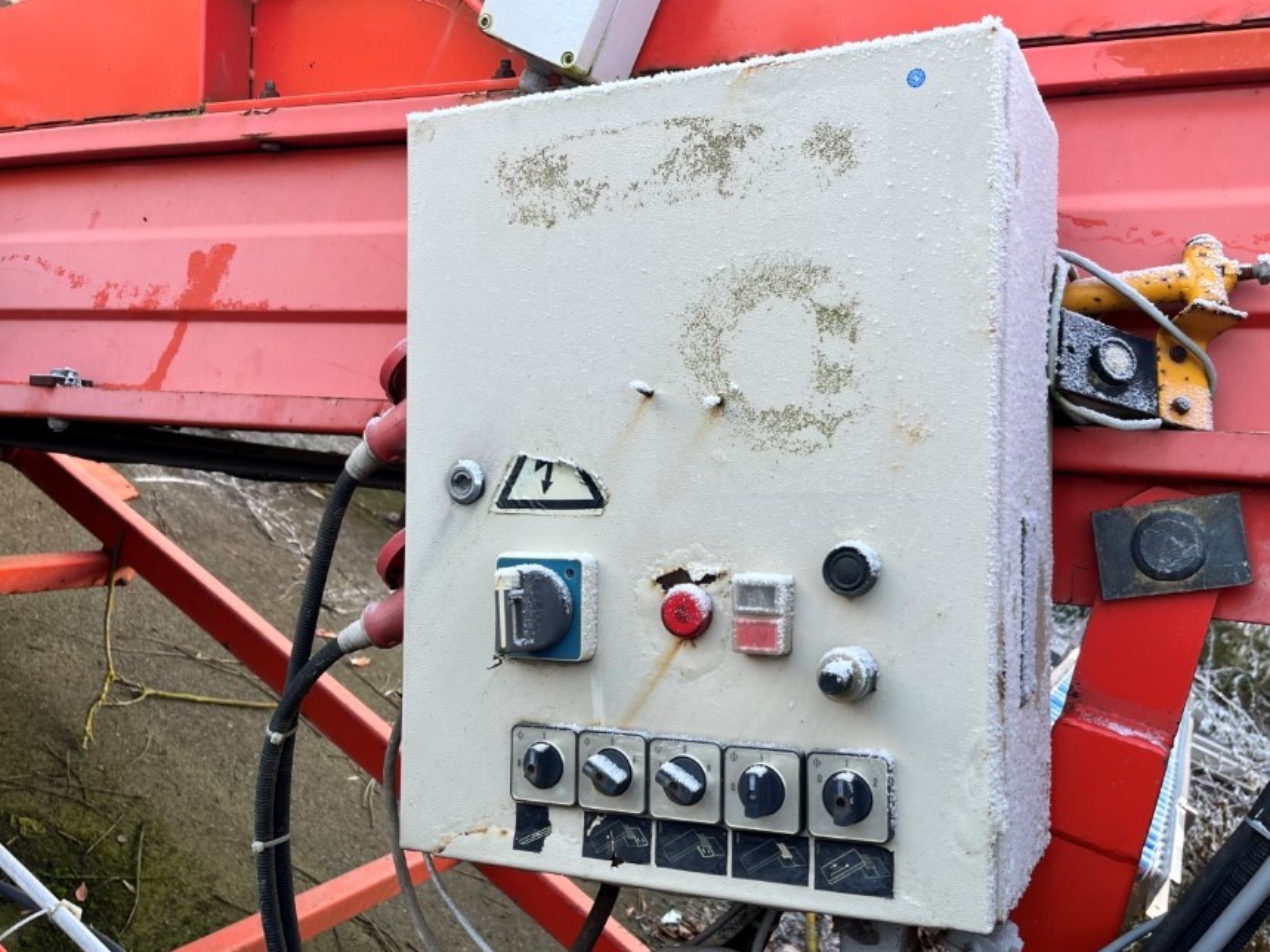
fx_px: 1137
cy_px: 525
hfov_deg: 58.1
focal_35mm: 31
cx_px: 726
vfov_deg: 45.4
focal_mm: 5.1
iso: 40
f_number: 1.6
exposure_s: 1/193
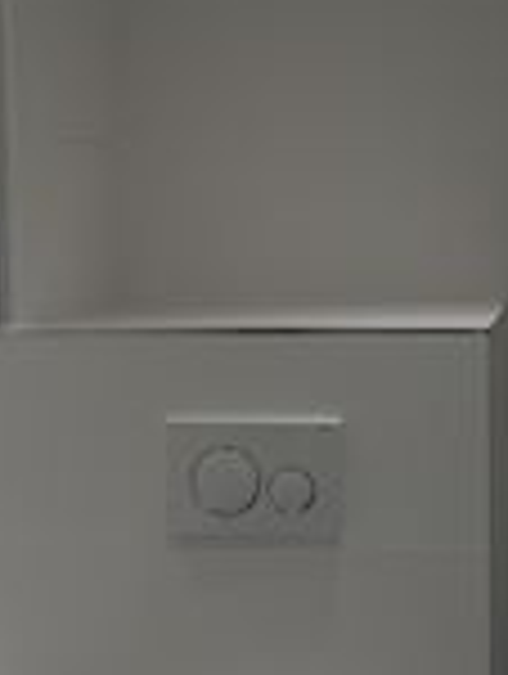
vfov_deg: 21.2
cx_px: 544
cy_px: 436
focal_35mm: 92
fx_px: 1795
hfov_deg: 15.7
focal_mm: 10.9
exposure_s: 1/125
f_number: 2.2
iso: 200
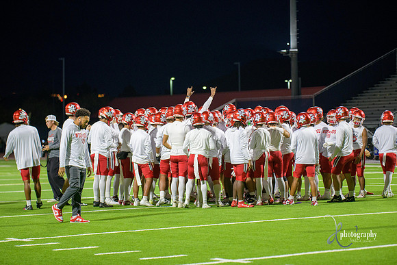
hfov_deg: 16.4
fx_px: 1379
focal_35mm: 125
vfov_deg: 11.0
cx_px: 198
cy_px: 132
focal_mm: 125
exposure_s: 1/250
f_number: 2.8
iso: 1250
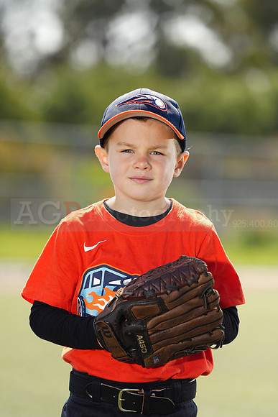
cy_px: 208
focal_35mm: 200
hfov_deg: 6.9
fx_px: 2315
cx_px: 139
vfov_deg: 10.3
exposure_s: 1/250
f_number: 4
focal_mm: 200
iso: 50
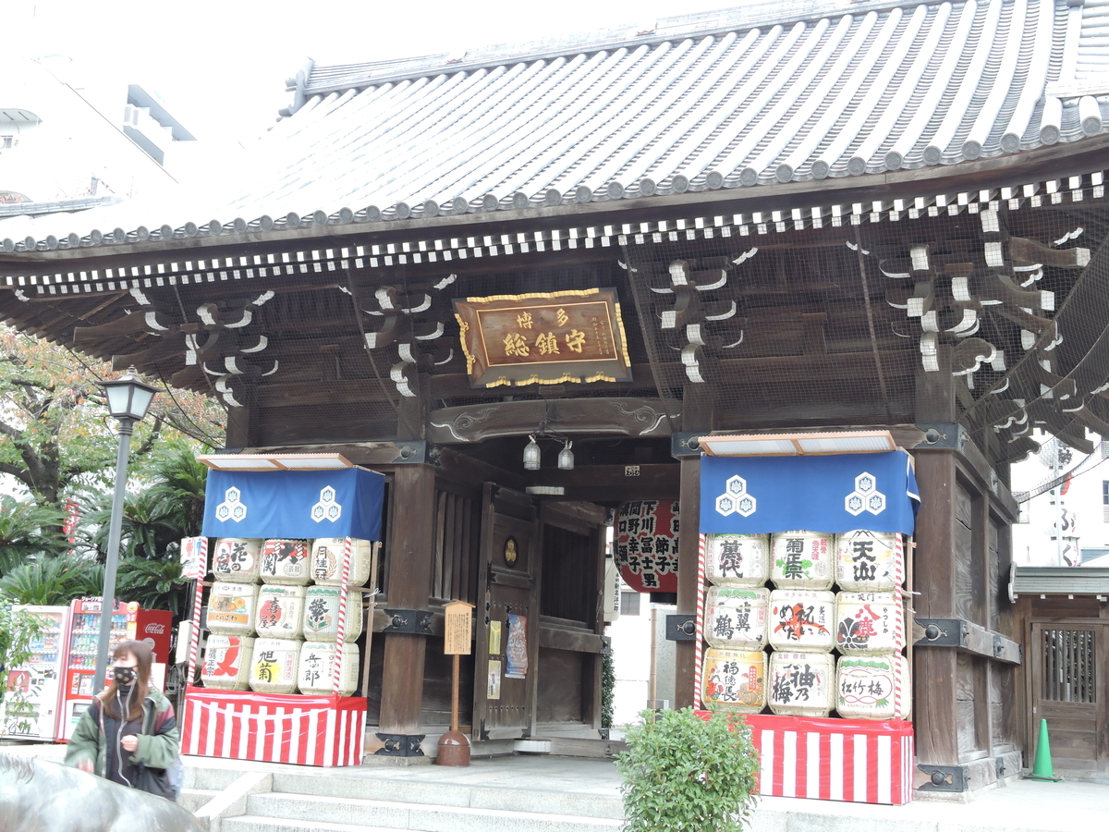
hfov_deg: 42.1
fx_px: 1442
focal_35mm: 45
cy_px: 416
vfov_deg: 32.2
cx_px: 554
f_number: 4
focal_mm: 8.1
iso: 160
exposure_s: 1/30
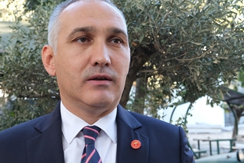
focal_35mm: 55
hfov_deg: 36.1
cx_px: 98
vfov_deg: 24.5
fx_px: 373
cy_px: 106
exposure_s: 1/160
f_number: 4
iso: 640
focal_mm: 22.3
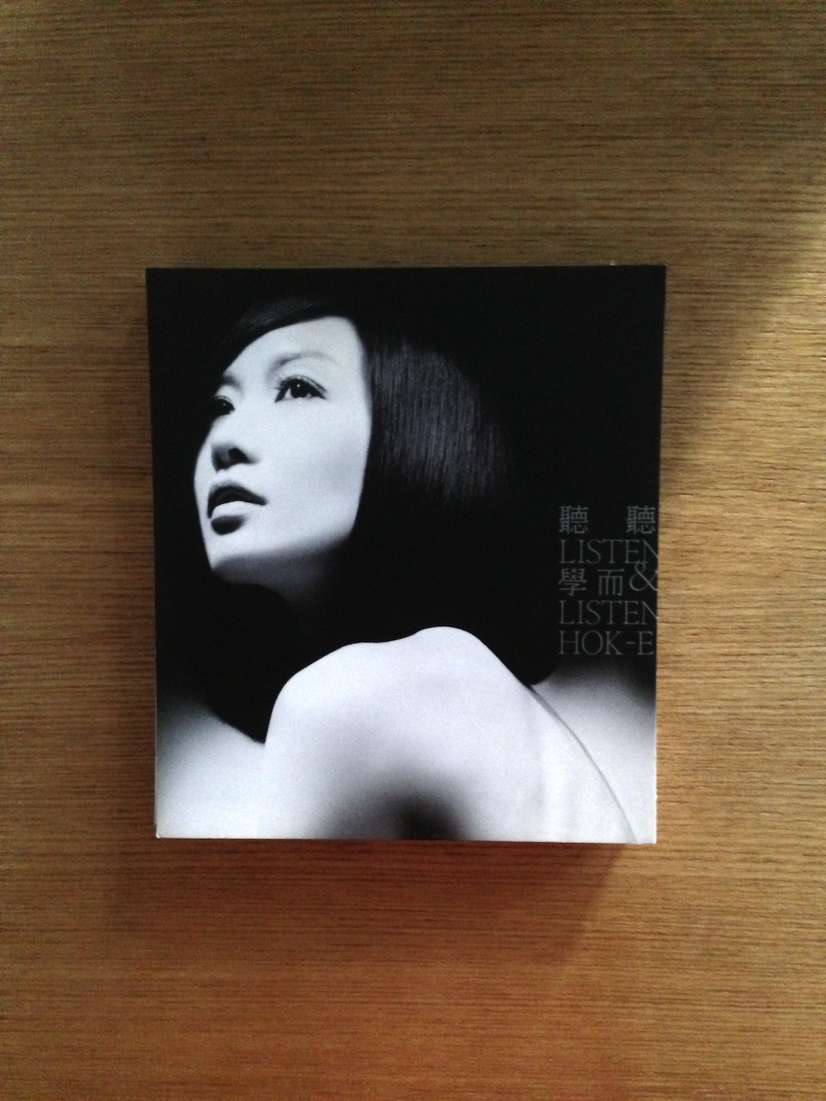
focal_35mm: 33
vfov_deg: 55.4
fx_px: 1050
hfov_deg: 42.9
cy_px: 550
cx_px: 413
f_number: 2.4
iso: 800
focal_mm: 4.13
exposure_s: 1/15
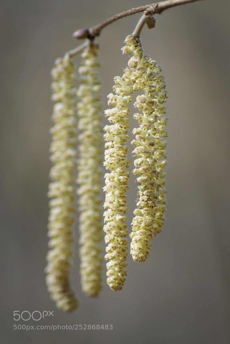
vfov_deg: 4.6
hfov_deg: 3.1
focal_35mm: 450
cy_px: 172
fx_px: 4311
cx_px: 115
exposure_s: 1/500
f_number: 8
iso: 500
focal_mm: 300
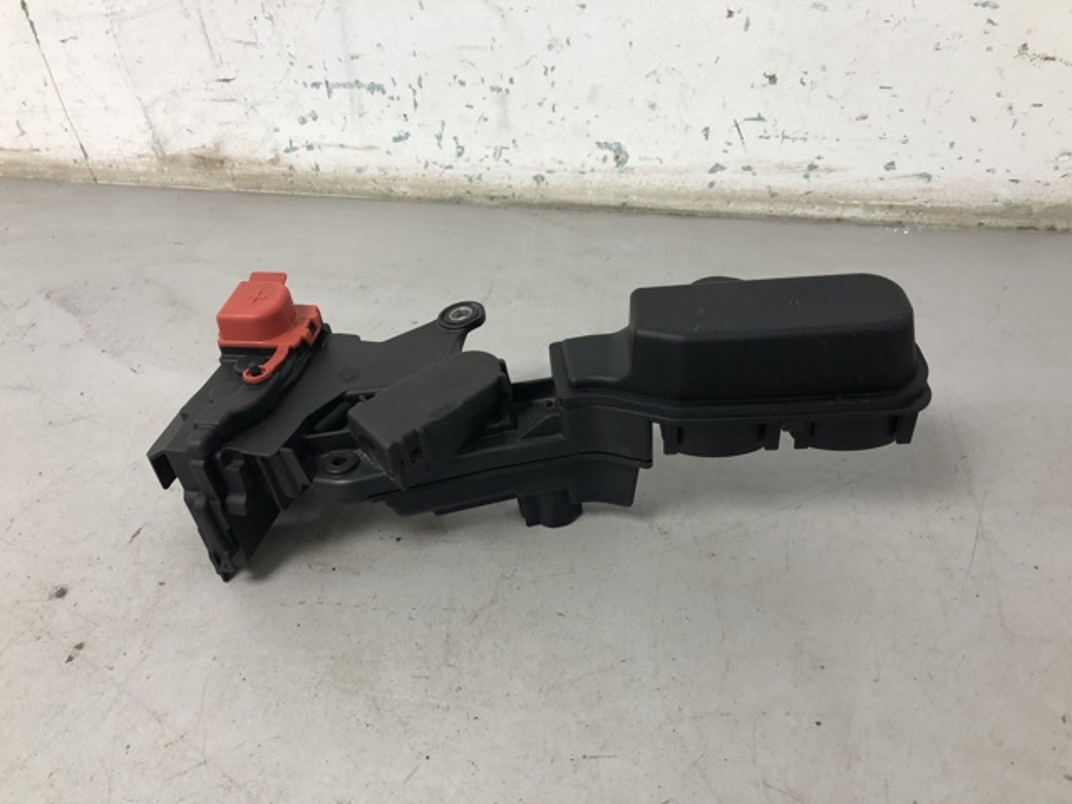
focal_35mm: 28
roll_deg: +6.1
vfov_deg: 49.7
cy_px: 402
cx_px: 536
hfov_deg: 63.4
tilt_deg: -41.3
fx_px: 867
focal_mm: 4
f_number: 1.8
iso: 32
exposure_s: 1/25
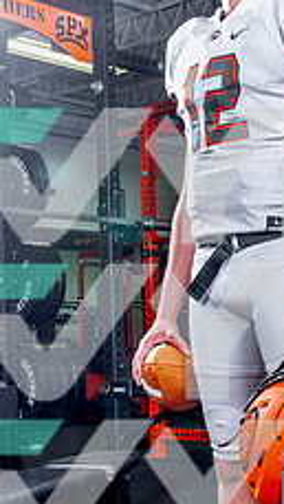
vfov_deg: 29.9
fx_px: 936
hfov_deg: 17.0
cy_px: 332
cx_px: 261
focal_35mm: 70
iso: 100
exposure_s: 1/125
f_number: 11
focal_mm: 34
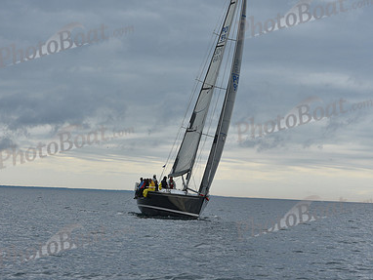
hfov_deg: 15.9
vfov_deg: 11.9
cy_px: 80
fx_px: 1337
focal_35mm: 124
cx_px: 185
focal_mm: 85
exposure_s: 1/800
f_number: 8
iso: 250
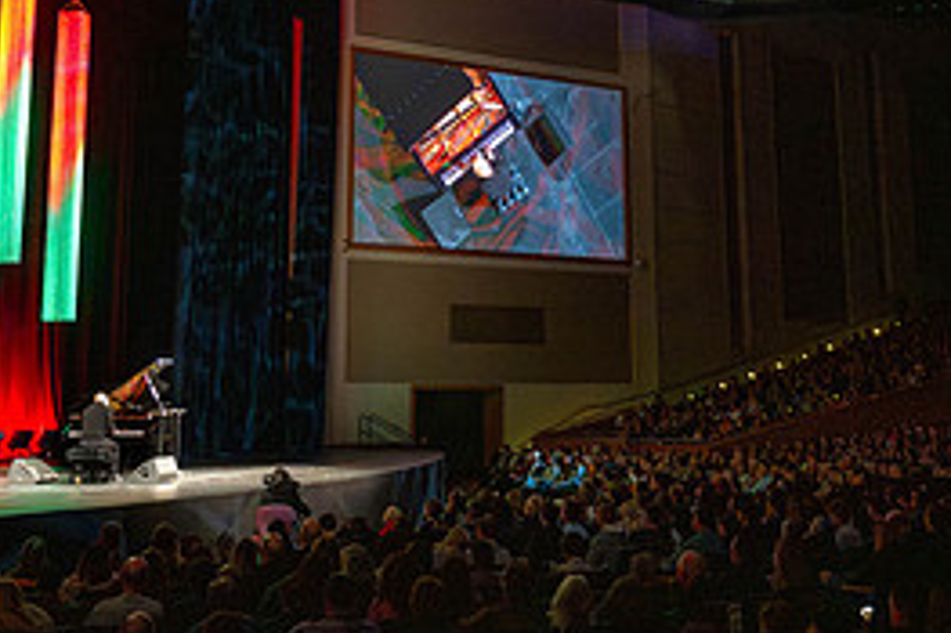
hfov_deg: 37.5
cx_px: 506
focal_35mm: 53
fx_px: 1399
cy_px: 125
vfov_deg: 25.1
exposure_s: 1/200
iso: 6400
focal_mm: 24
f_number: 2.8
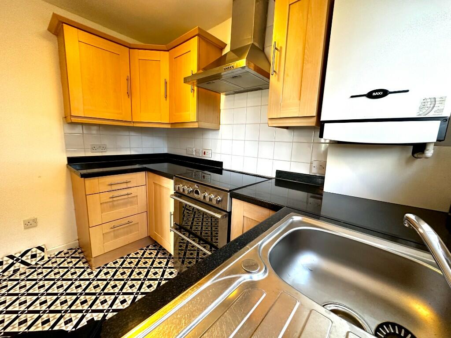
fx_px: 182
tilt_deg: -9.1
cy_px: 169
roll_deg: -2.9
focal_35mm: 14
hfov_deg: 102.1
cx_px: 226
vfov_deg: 85.7
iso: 250
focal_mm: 2.22
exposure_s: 1/50
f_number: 2.2
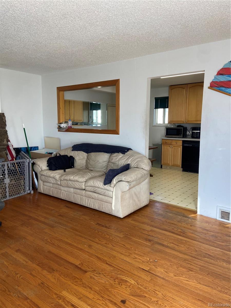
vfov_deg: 67.3
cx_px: 116
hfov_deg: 53.1
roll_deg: -0.8
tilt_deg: -7.2
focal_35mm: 26
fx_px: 231
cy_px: 154
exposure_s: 1/120
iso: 64
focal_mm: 4.25
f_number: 1.8
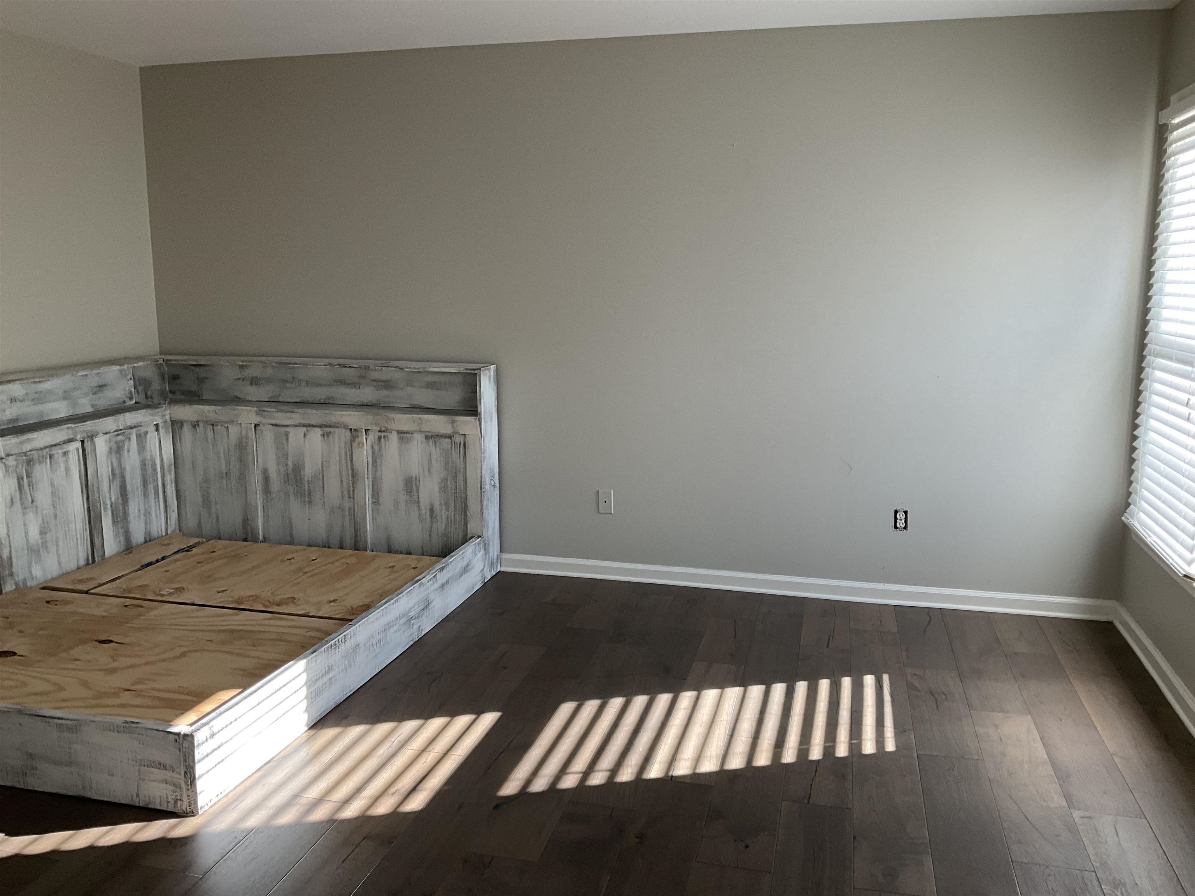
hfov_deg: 61.7
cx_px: 598
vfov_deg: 48.2
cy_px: 448
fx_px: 1001
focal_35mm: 29
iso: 64
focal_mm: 3
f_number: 1.8
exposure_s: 1/122
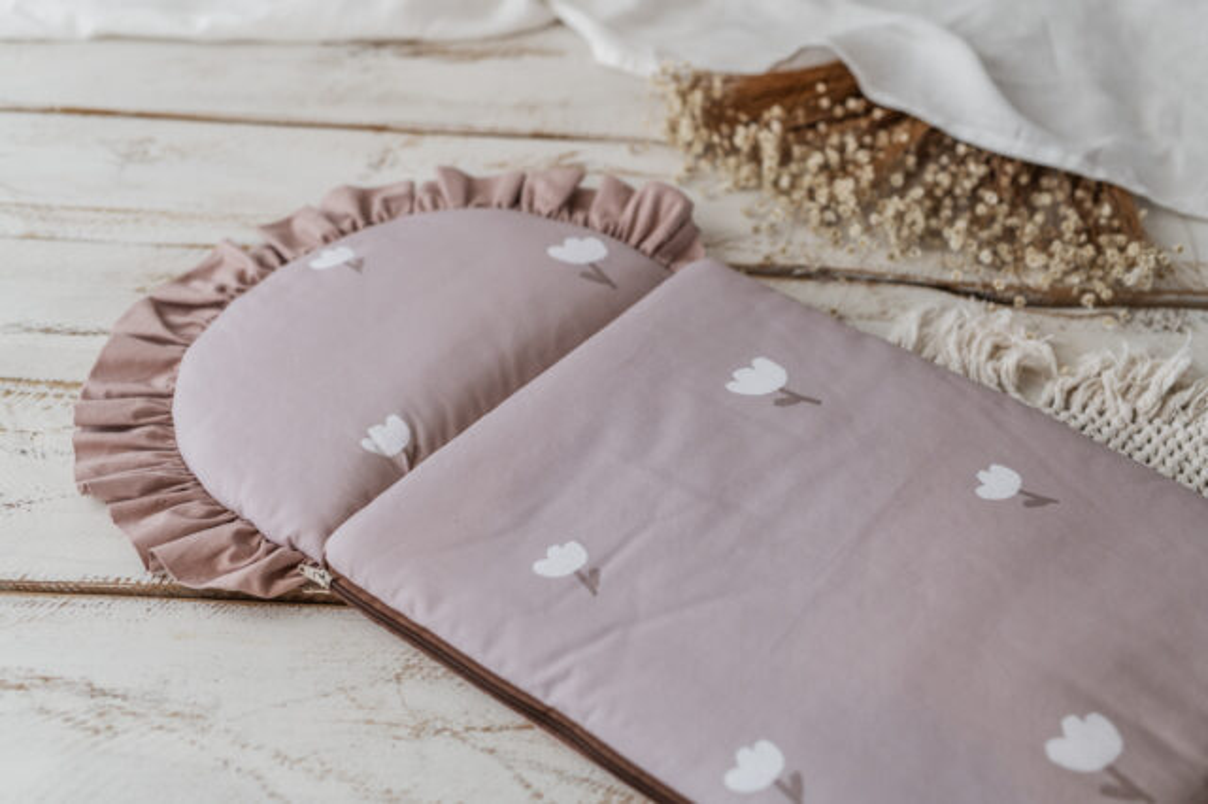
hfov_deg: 39.6
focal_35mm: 50
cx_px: 604
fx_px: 1677
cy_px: 402
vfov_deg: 27.0
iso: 500
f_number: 2.5
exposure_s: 1/125
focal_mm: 50
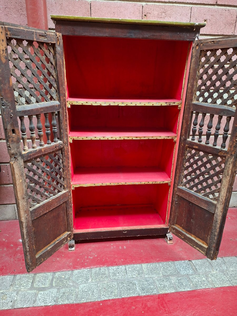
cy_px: 158
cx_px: 118
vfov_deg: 73.9
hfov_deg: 58.9
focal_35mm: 23
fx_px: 210
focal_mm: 5.54
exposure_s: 1/50
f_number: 1.8
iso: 250
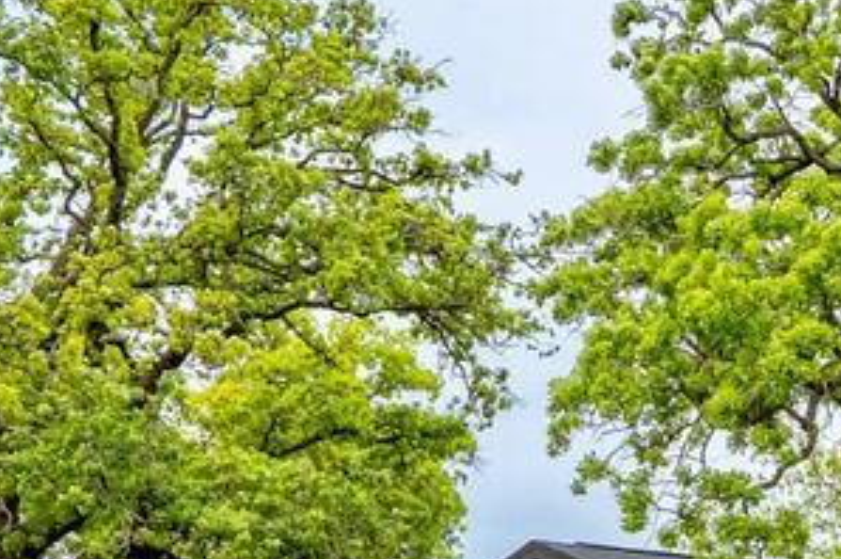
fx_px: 1283
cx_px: 796
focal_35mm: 55
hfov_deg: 33.8
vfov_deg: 23.1
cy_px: 613
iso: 100
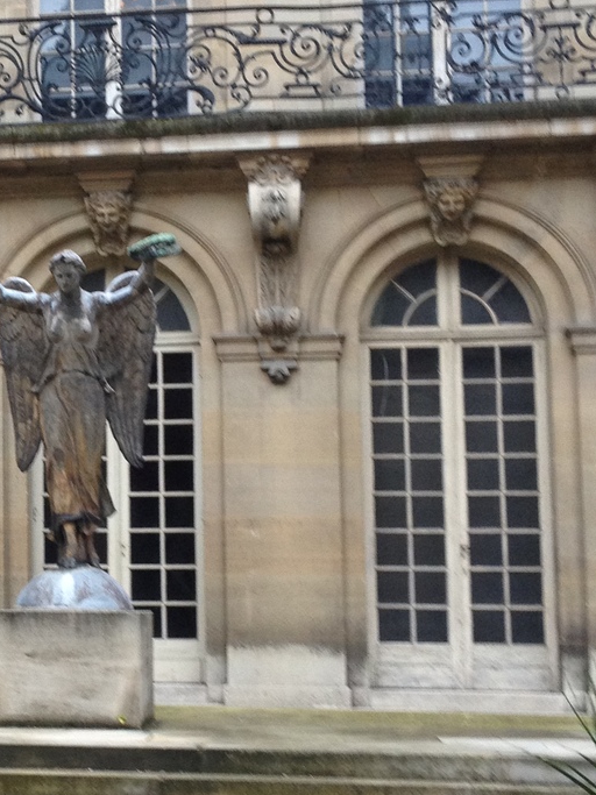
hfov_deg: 17.5
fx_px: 1883
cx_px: -12
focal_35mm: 82
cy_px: 463
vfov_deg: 23.8
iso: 100
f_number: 2.4
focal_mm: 4.28
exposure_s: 1/120
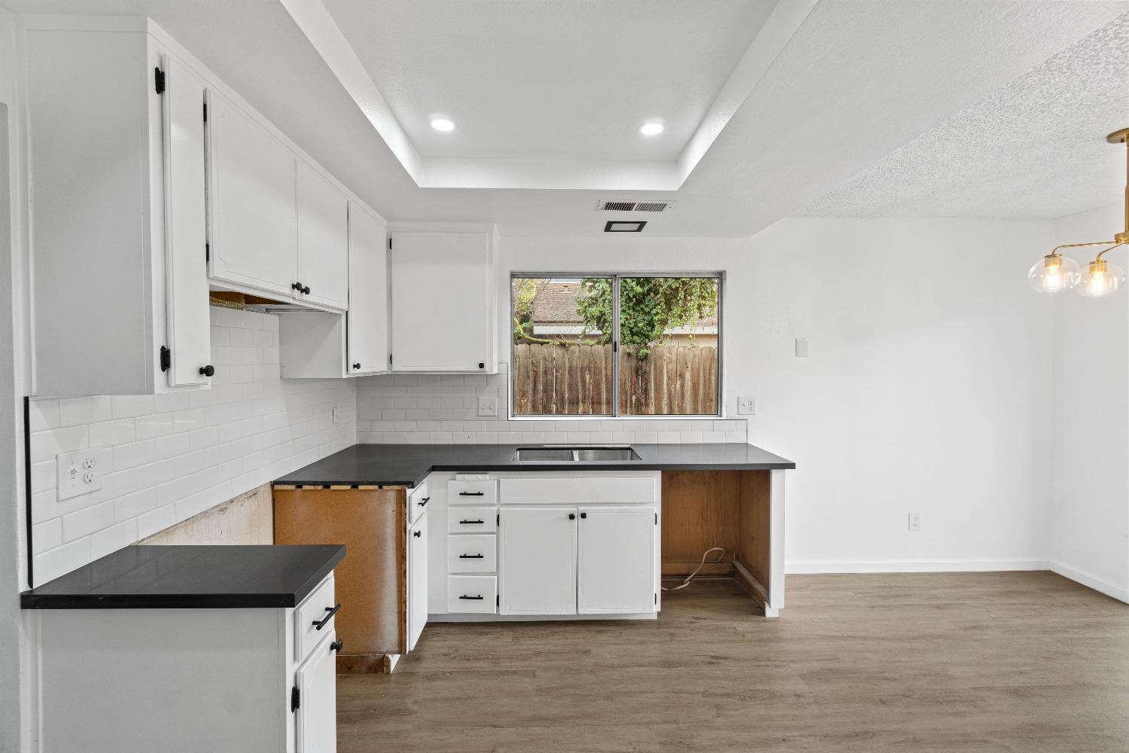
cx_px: 564
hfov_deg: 100.4
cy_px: 376
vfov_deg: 77.3
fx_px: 470
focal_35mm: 15
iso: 500
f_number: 7.1
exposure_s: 1/10
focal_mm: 10
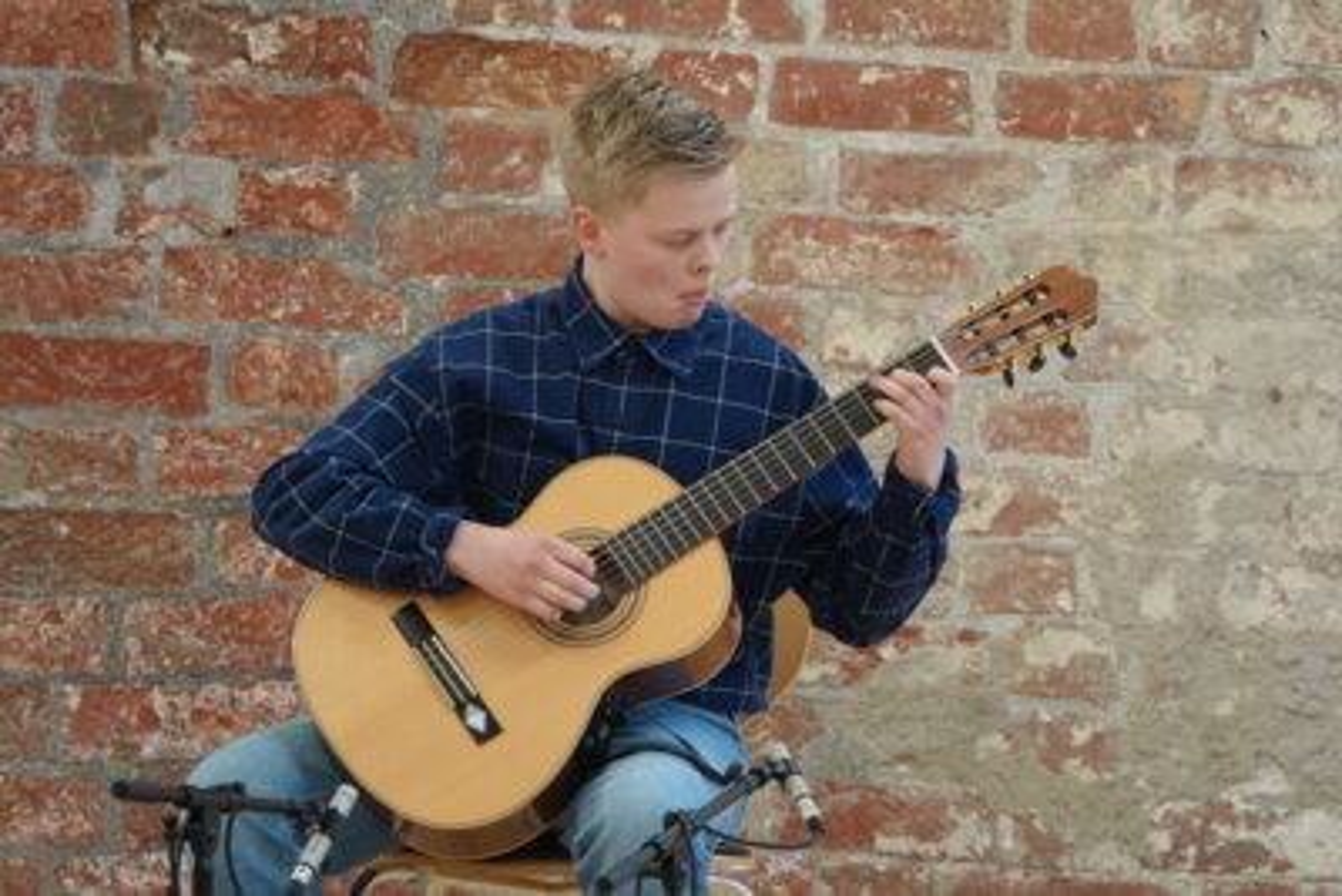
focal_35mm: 554
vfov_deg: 2.5
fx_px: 20658
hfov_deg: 3.7
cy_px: 448
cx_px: 671
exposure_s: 1/50
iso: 800
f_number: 4
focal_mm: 203.2
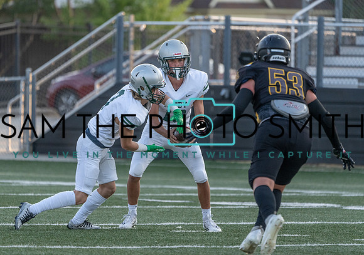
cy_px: 111
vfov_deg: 2.8
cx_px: 186
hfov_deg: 4.0
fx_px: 5249
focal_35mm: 511
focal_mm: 400
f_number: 5.6
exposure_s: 1/1000
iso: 1000
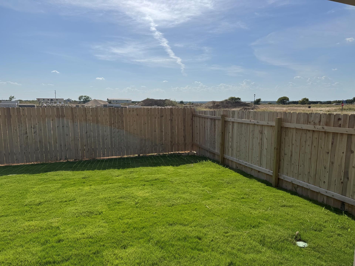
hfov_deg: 71.6
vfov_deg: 56.8
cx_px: 178
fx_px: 246
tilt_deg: -6.9
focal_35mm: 24
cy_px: 133
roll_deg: +0.0
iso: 80
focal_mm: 6.76
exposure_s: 1/9009
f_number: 1.78
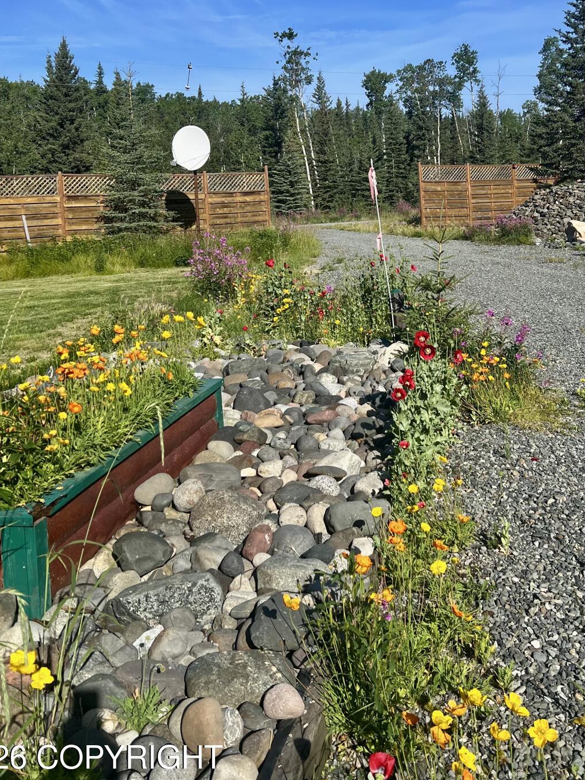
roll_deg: +4.2
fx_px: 856
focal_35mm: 38
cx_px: 357
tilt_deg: -1.5
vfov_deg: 47.9
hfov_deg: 37.5
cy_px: 239
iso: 50
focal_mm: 5.7
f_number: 1.5
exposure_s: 1/4274
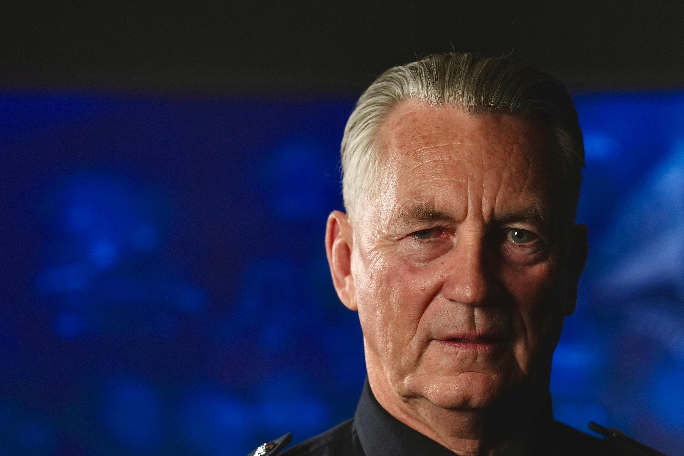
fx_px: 2147
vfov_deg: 12.1
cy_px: 358
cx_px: 478
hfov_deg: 18.0
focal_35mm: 113
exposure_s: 1/320
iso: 1600
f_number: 2.8
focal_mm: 70
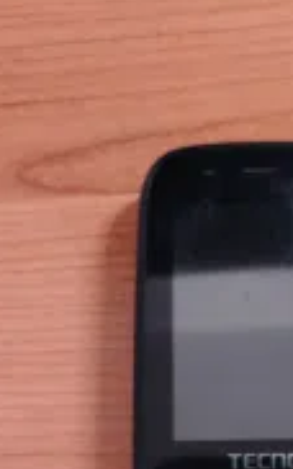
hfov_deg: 22.4
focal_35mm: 56
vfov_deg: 33.8
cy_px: 446
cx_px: 285
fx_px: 714
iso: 1066
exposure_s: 1/33.3
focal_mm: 5.25
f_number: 1.75
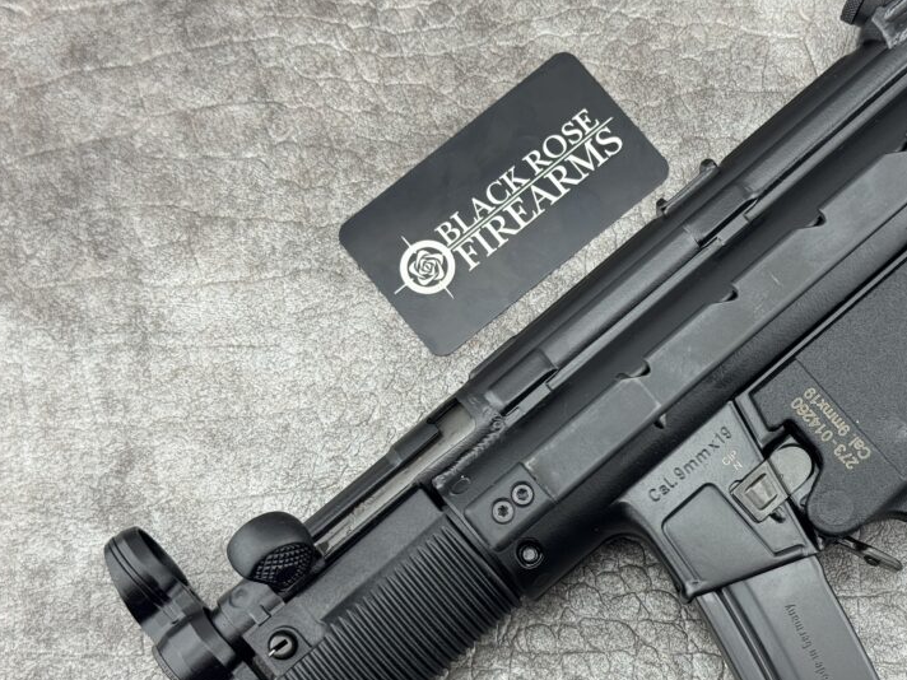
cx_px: 600
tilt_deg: -78.9
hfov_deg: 28.0
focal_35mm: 69
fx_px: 1808
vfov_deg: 21.2
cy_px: 443
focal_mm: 6.76
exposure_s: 1/120
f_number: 1.78
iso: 64
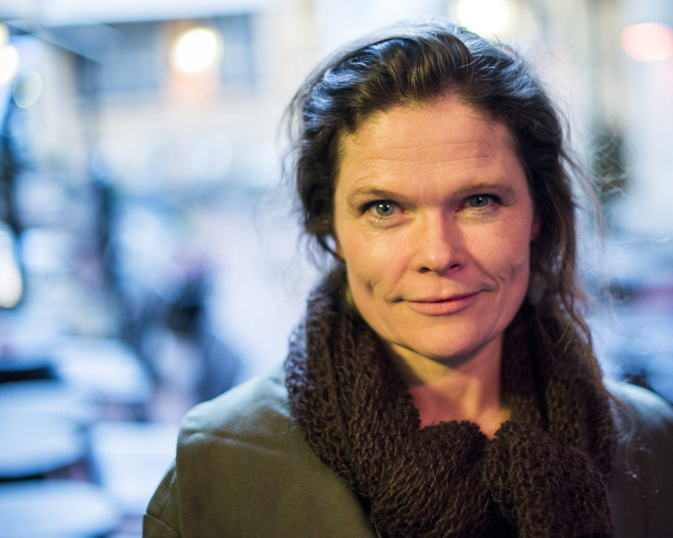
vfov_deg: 23.8
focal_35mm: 64
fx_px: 1275
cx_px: 433
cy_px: 262
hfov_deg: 29.4
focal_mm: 50
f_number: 1.4
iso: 800
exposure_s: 1/125
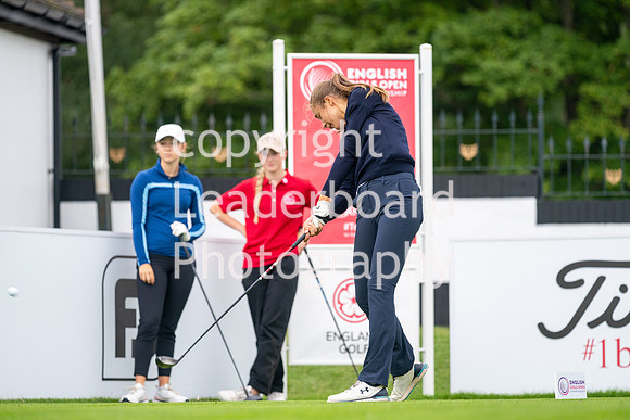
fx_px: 5251
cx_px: 315
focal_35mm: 300
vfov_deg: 4.6
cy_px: 210
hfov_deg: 6.9
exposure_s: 1/1250
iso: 400
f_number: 5
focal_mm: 300
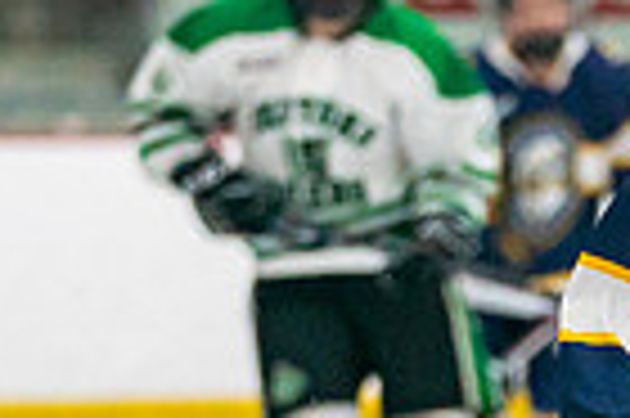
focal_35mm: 906
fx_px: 15836
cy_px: 737
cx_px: 606
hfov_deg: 2.3
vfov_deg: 1.5
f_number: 2.8
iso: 3200
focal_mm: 170
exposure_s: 1/1250
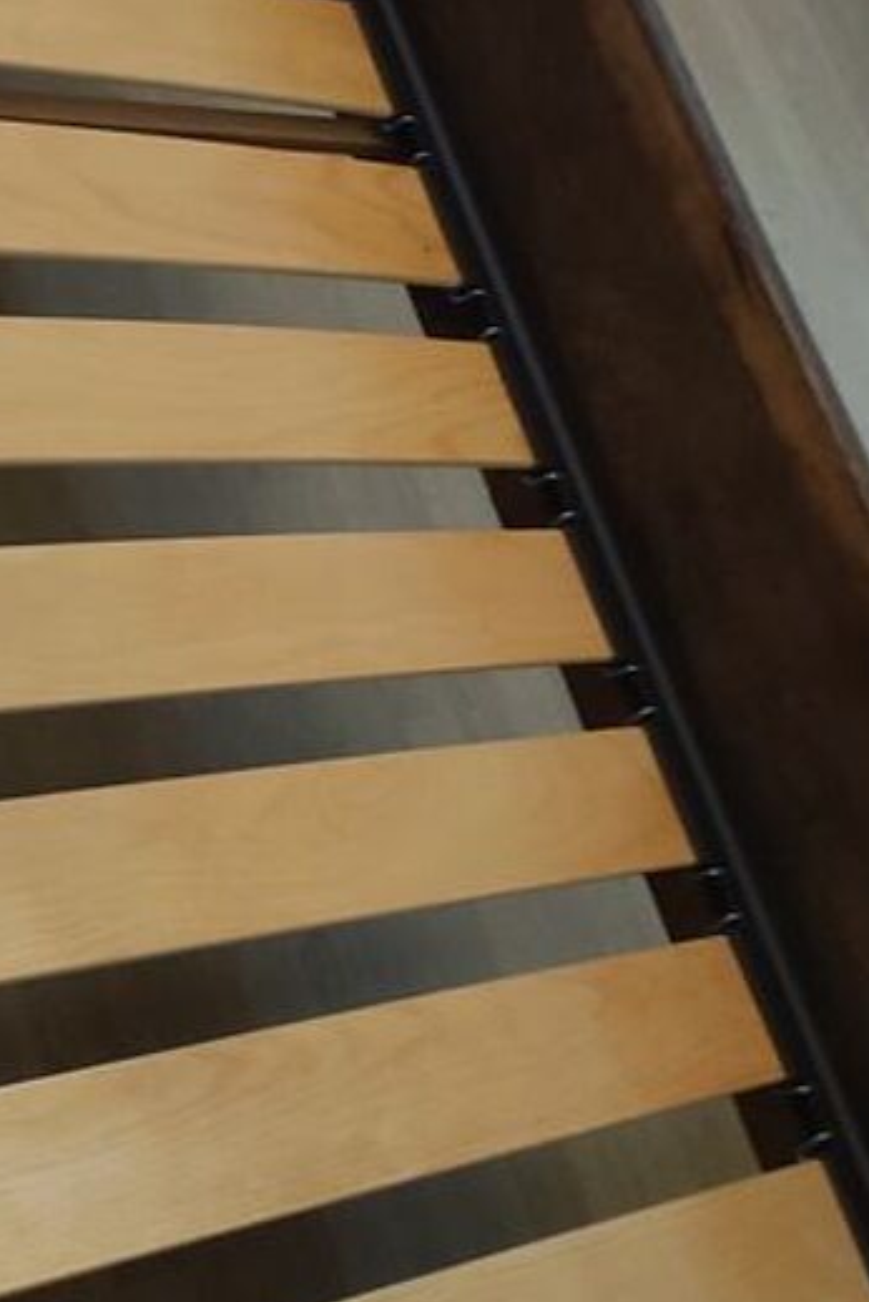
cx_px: 65
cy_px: 589
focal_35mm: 67
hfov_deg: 19.9
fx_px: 2423
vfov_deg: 30.0
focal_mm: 4.7
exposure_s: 1/25
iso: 1752
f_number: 1.79
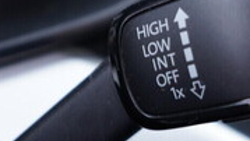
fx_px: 770
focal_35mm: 116
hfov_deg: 18.0
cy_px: 72
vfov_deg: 10.5
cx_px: 254
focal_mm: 24
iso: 320
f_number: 2.8
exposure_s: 1/40
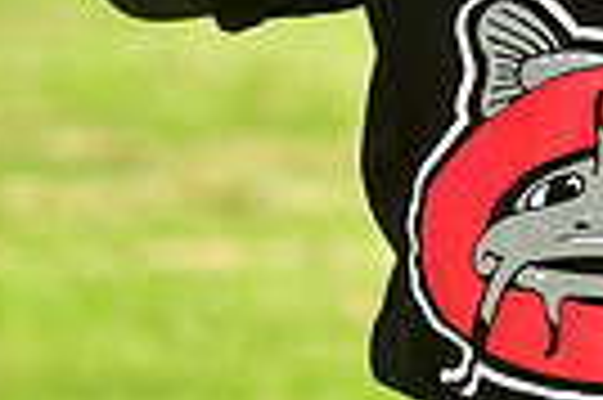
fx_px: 11945
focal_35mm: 714
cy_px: -263
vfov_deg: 1.9
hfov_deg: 2.9
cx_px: 842
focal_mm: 110
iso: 200
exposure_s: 1/640
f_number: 5
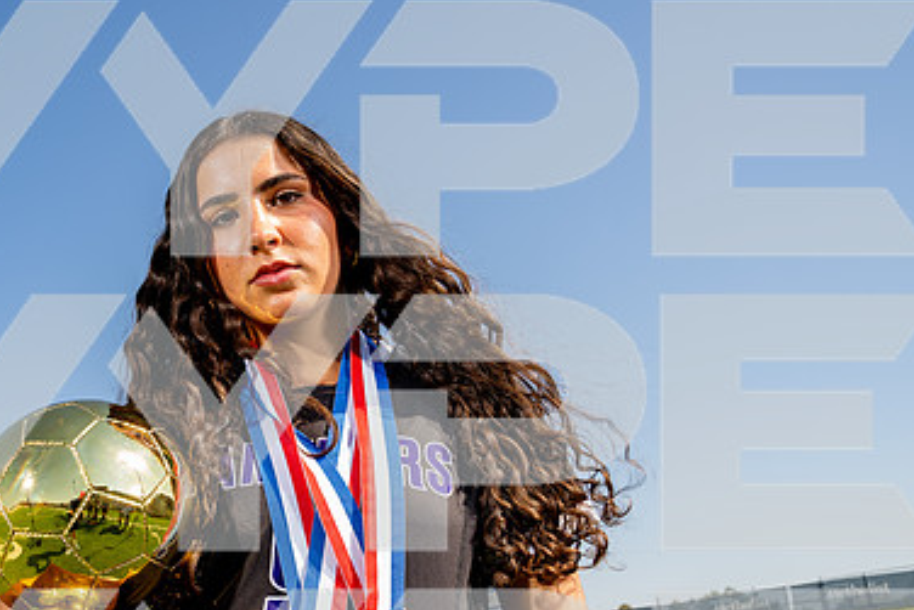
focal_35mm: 37
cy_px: 424
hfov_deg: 51.1
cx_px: 321
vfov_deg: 35.5
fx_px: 940
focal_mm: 24
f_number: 7.1
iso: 50
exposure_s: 1/125
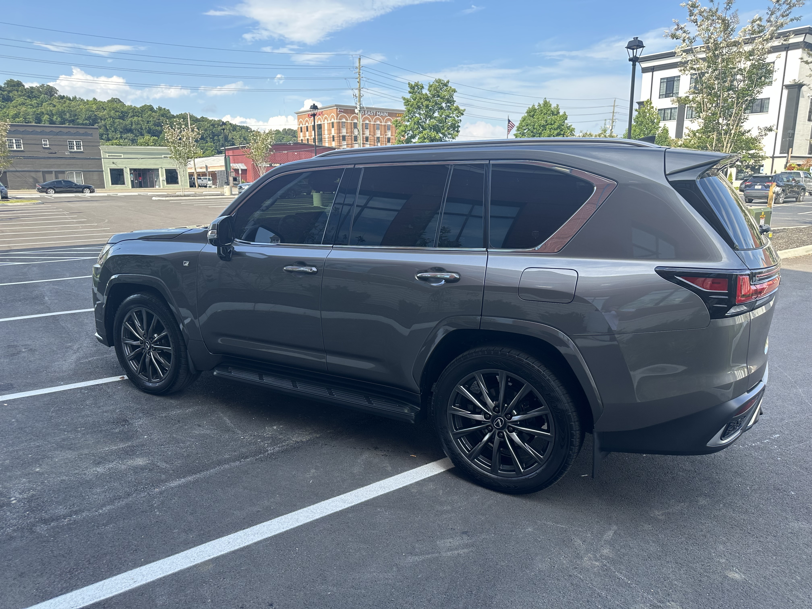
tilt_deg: -13.0
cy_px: 304
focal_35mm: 24
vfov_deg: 56.8
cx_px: 406
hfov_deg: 71.6
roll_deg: +1.4
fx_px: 563
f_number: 1.78
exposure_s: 1/797
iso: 80
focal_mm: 6.86
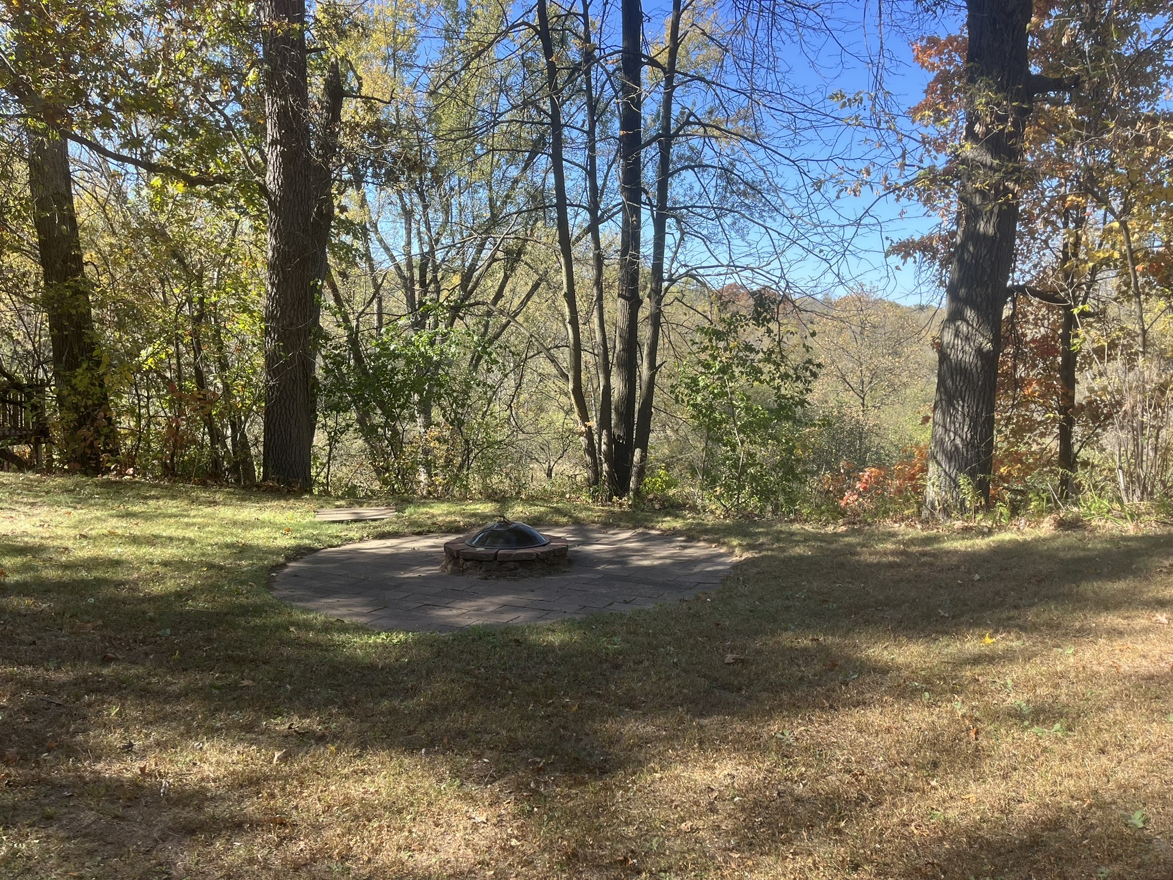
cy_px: 440
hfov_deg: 67.3
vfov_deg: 53.1
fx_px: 881
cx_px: 586
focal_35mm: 26
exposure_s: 1/569
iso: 50
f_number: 1.6
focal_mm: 5.1
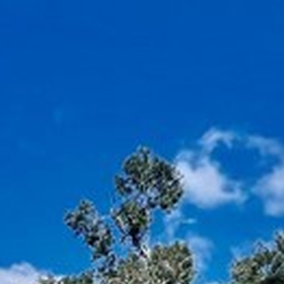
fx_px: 835
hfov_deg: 19.0
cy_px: 431
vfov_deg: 17.3
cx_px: 28
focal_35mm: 90
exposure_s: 1/3774
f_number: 1.8
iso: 32
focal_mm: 1.57
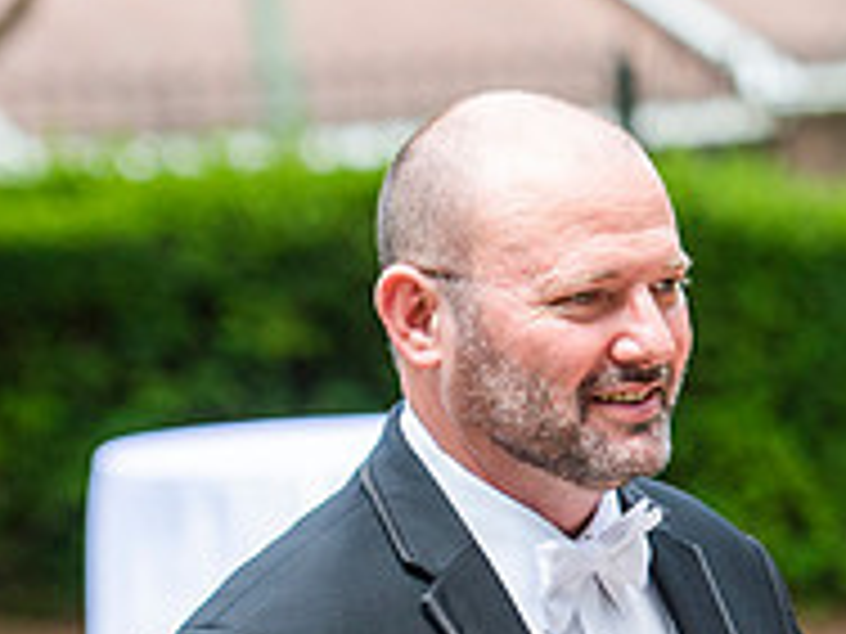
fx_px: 8676
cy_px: 769
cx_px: 959
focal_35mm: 355
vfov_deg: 4.2
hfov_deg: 5.6
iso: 400
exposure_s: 1/1250
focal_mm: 105
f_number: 3.5
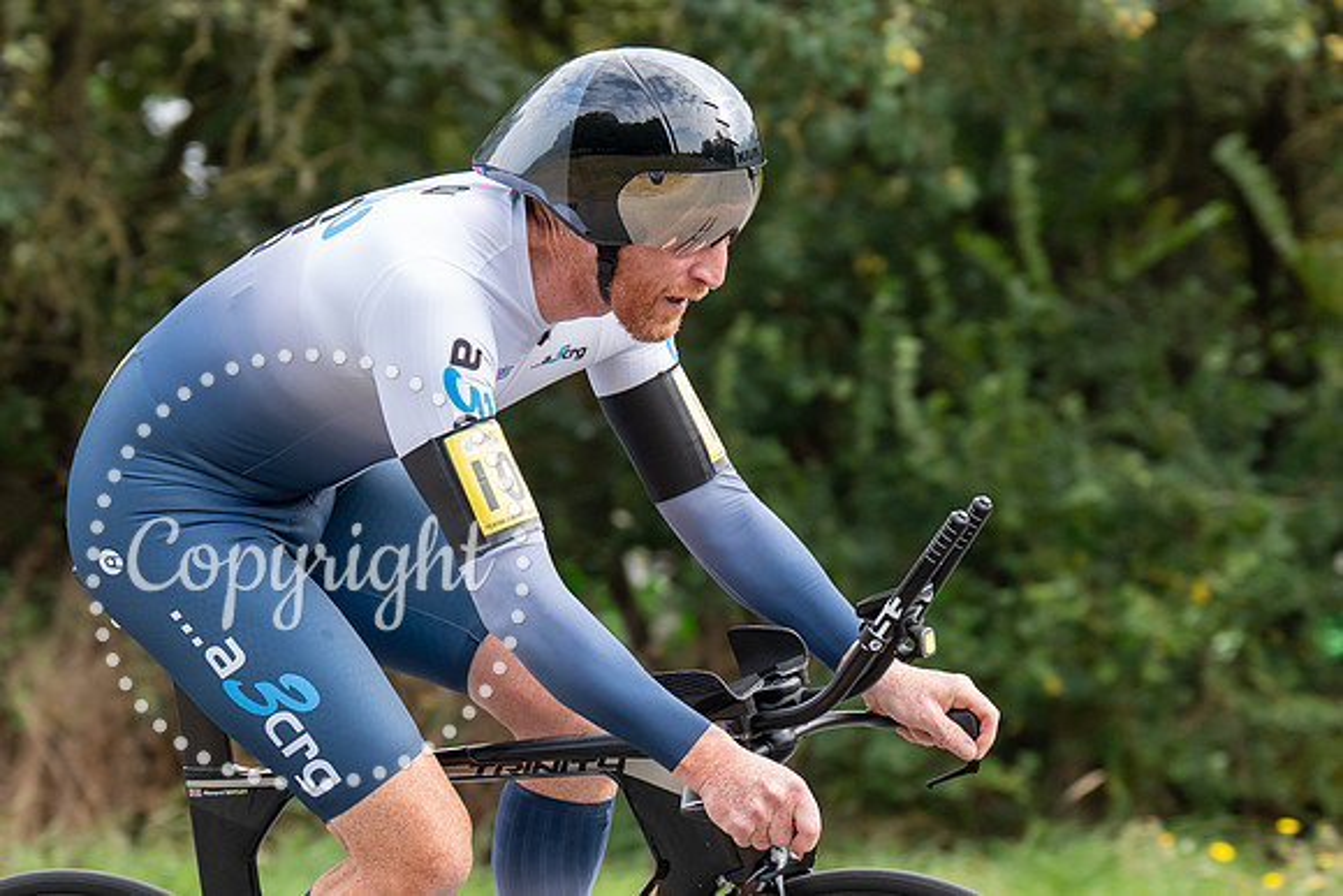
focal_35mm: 223
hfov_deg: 9.2
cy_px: 511
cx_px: 443
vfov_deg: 6.2
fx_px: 8323
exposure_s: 1/1000
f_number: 4
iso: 640
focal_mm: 103
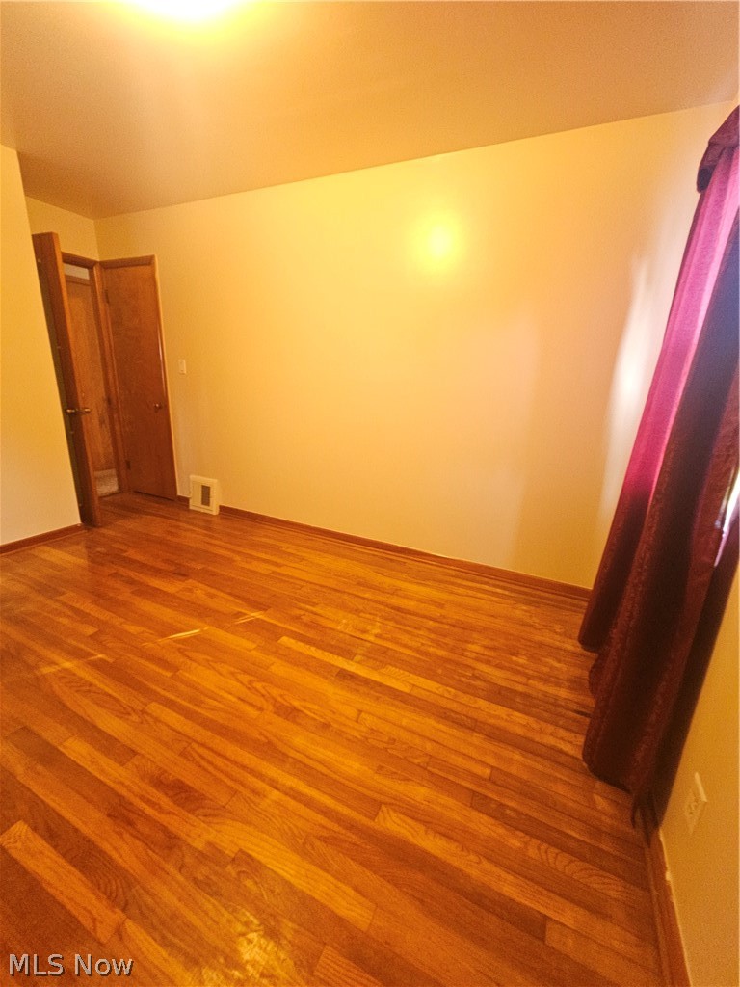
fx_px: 371
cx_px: 370
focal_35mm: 13
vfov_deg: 106.2
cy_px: 494
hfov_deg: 89.9
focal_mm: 2.2
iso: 500
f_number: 2.2
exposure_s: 1/30
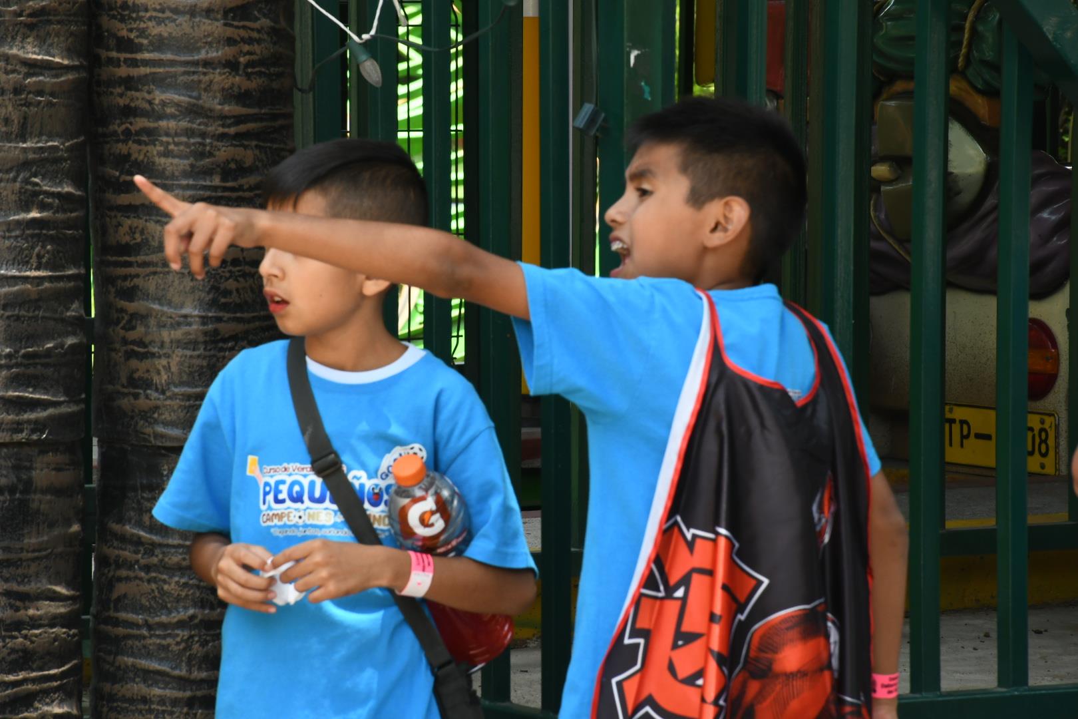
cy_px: 360
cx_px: 539
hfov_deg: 11.8
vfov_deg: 7.9
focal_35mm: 174
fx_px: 5210
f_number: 11
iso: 500
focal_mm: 116
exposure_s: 1/125
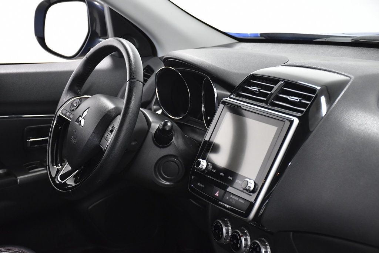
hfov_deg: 26.0
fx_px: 821
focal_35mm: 78
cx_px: 190
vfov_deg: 17.5
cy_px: 126
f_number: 4.8
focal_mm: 52
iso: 2500
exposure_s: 1/160
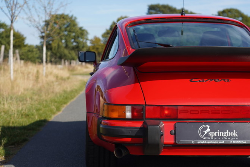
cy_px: 82
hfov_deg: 27.7
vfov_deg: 18.7
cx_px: 124
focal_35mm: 73
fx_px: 507
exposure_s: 1/800
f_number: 4.5
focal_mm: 63
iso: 100
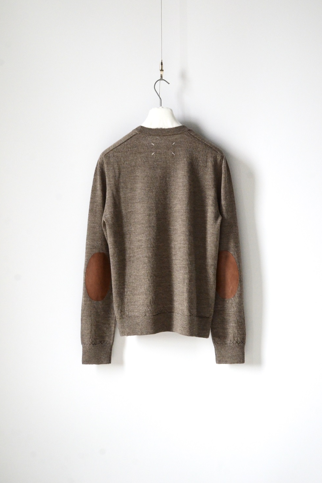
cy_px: 240
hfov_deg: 25.3
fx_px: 718
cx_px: 160
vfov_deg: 37.2
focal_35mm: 54
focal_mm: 35
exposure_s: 1/40
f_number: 8
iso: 2500
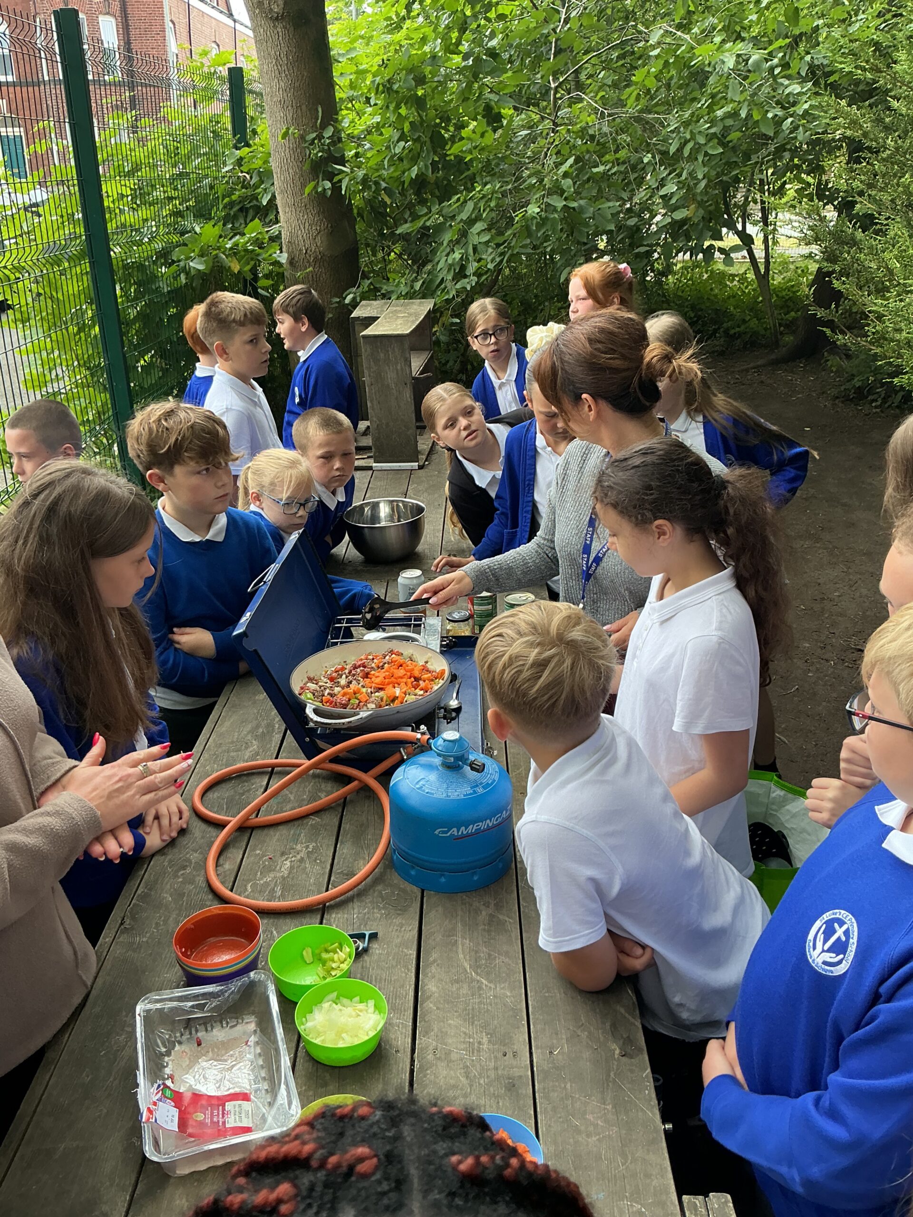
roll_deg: +0.2
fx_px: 1020
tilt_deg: -24.0
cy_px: 608
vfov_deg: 61.7
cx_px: 456
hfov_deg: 48.2
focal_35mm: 29
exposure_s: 1/120
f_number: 1.8
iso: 50
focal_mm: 3
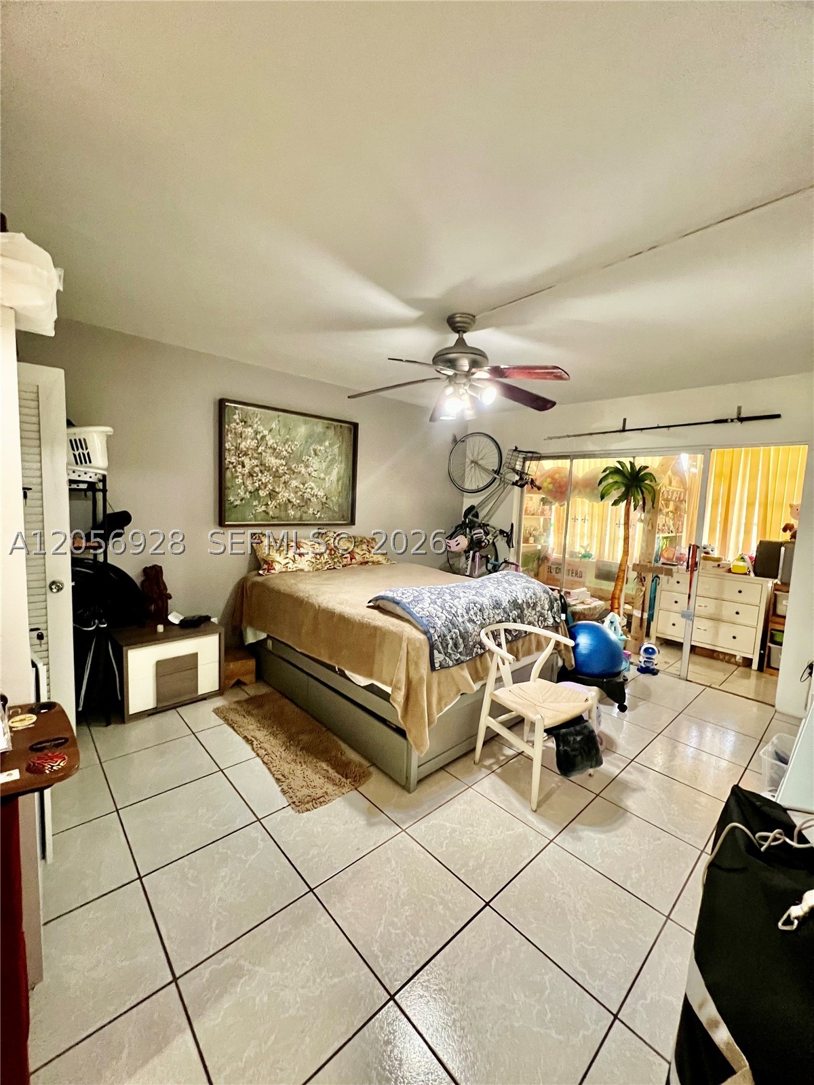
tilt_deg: -6.0
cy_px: 542
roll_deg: -2.7
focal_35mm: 13
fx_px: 408
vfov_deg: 106.2
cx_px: 407
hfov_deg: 89.9
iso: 640
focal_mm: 1.57
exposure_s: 1/40
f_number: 1.8
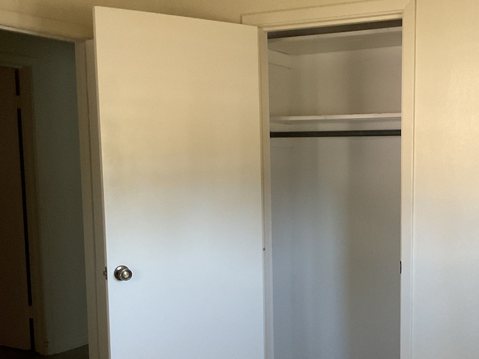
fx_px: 692
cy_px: 240
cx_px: 335
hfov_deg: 37.6
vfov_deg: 28.9
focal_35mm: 50
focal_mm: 3
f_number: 1.8
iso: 200
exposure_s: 1/50
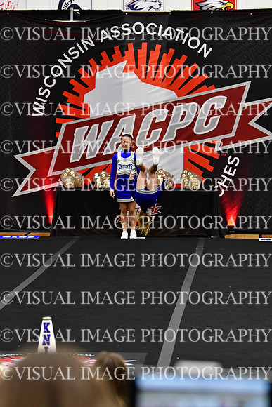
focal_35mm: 142
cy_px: 204
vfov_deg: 14.4
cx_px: 136
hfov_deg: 9.7
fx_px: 1608
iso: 4000
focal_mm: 95
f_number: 3.5
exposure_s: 1/500
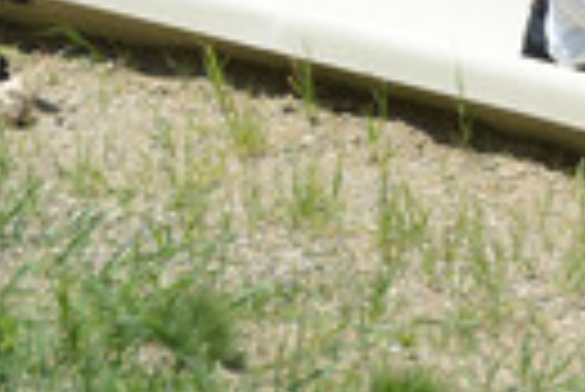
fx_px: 9728
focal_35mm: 598
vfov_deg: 2.3
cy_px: 173
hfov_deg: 3.4
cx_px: 878
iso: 400
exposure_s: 1/1250
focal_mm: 195
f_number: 6.3
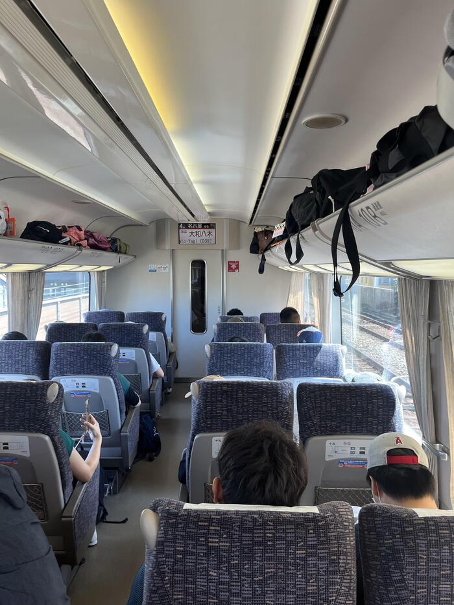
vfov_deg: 67.3
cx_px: 227
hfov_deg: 53.1
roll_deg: -0.2
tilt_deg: -0.6
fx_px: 455
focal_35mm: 26
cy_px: 302
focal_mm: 5.1
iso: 50
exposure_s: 1/120
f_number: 1.6
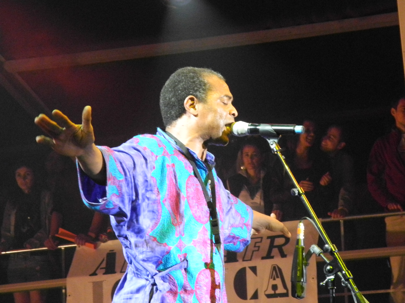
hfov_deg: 9.9
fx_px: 2340
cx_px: 202
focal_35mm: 200
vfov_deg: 7.4
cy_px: 152
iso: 1600
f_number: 6.3
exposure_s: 1/60
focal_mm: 42.6
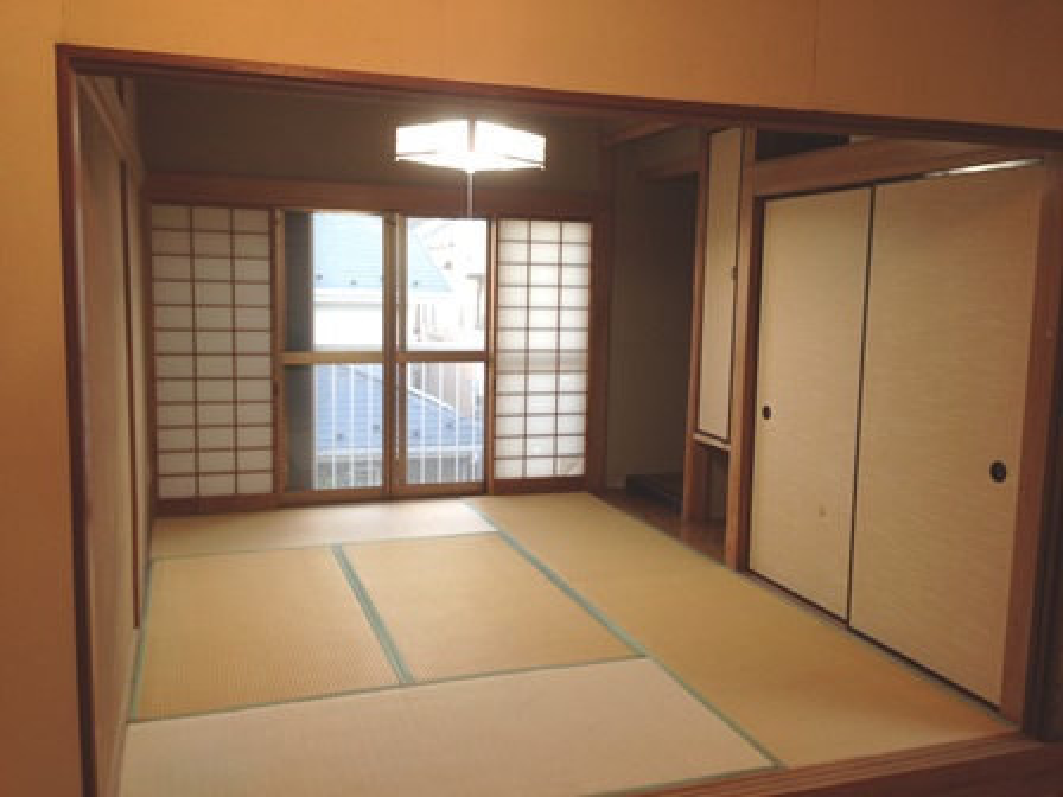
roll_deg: -2.0
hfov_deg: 55.4
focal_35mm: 33
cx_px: 532
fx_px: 1013
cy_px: 398
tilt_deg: -5.6
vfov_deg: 42.9
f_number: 2.4
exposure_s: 1/20
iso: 50
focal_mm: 4.12
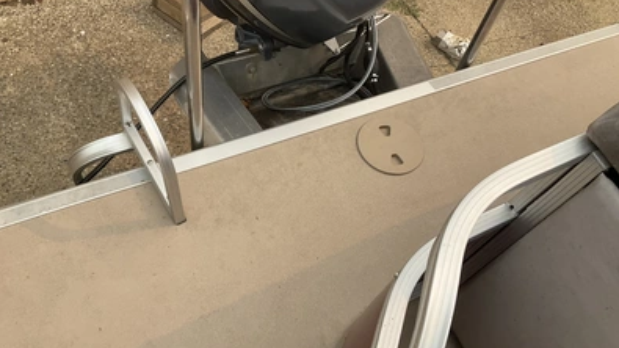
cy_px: 165
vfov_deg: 36.6
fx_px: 525
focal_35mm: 32
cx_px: 307
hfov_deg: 61.0
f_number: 1.8
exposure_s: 1/1195
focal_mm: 3
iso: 25
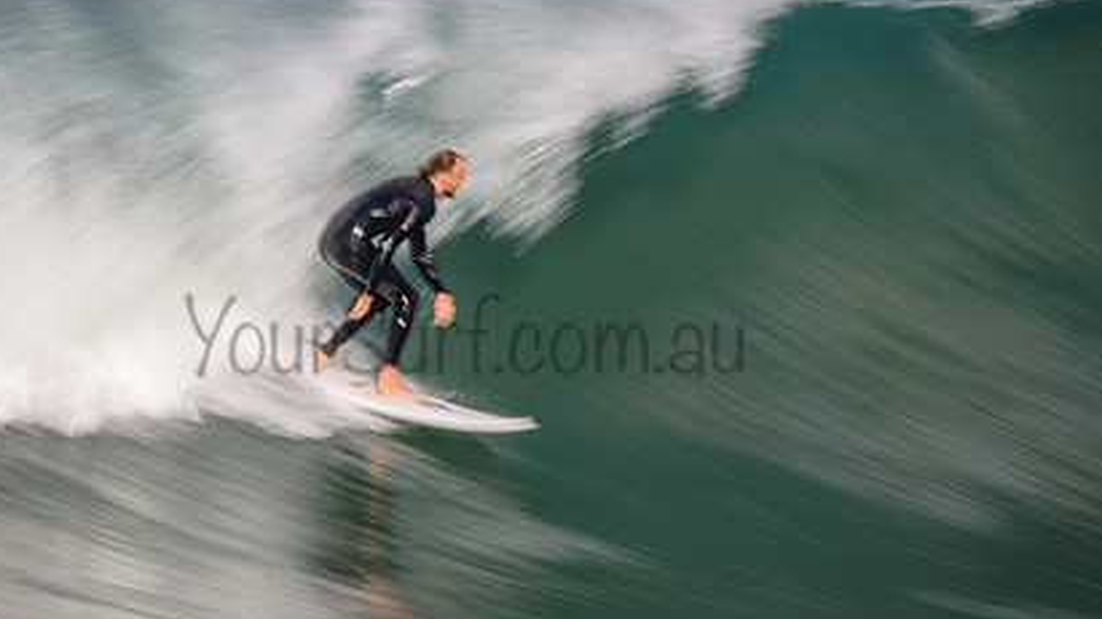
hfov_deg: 2.0
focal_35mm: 1108
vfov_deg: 1.1
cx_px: 461
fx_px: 32370
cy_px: 312
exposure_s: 1/20
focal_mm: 500
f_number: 20
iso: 100
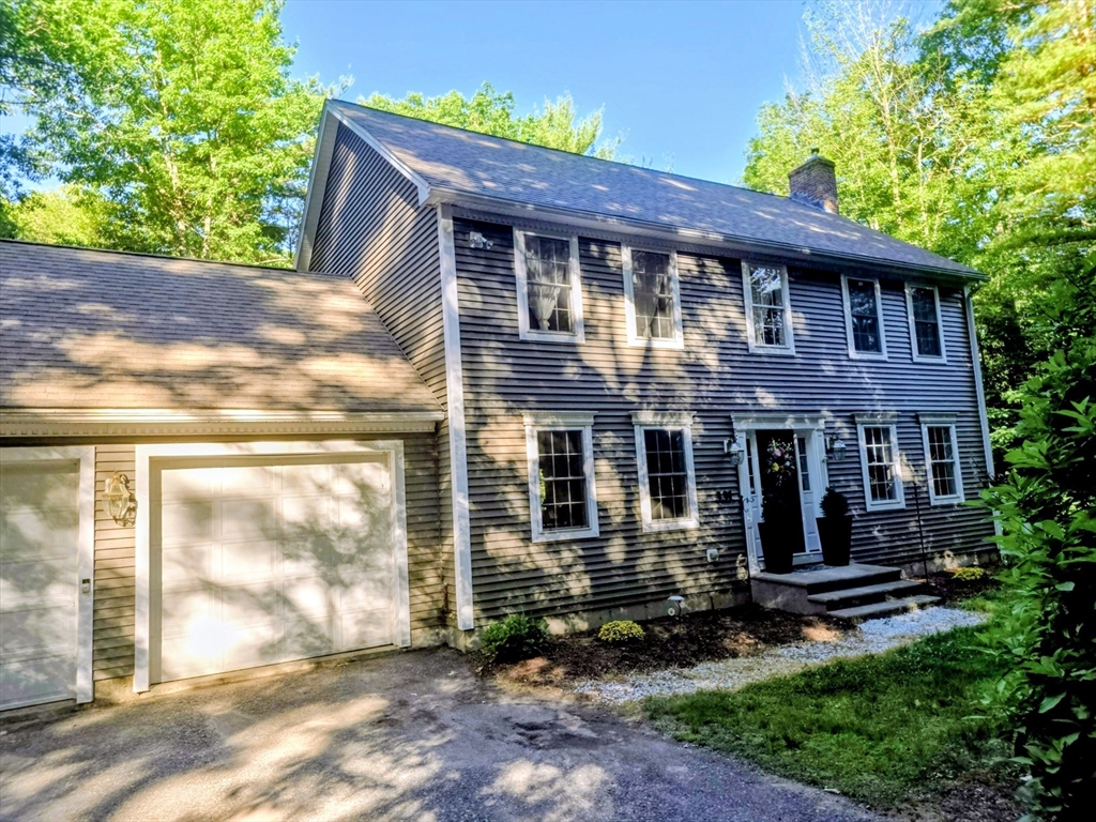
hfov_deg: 73.9
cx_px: 548
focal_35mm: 23
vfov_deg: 58.9
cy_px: 411
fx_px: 728
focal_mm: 6.25
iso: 12
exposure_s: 1/166
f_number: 1.7
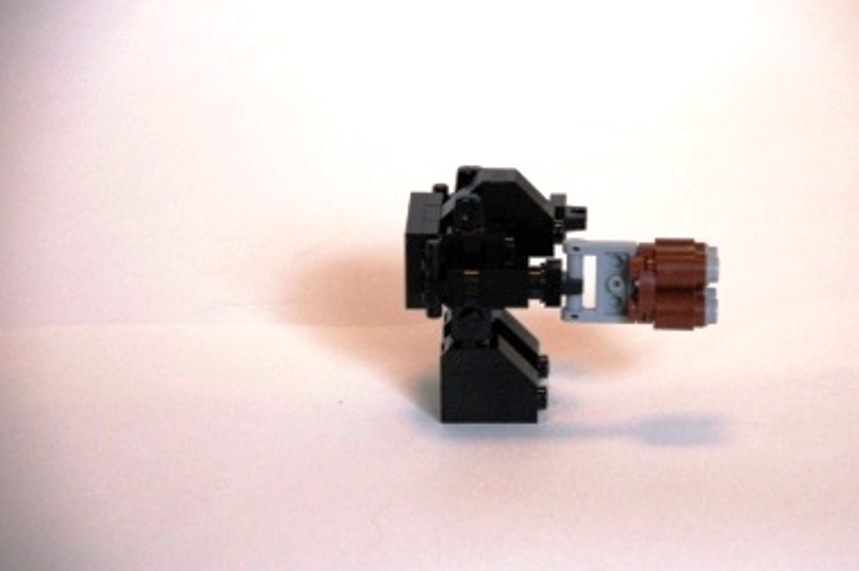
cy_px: 283
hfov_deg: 8.6
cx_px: 501
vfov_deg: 5.7
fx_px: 5712
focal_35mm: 240
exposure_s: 1/100
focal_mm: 135
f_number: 5.6
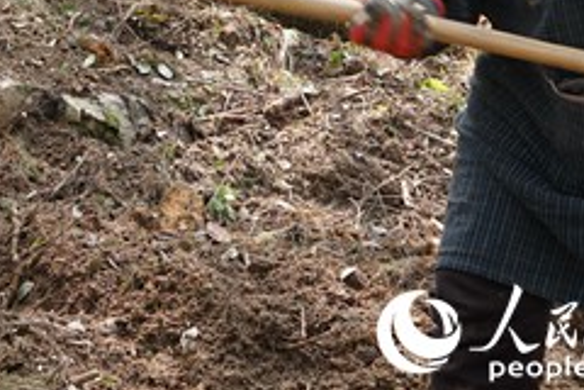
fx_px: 1460
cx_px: 88
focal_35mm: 90
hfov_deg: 22.2
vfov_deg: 14.6
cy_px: -93
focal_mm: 24
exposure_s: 1/80
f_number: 6.3
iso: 100
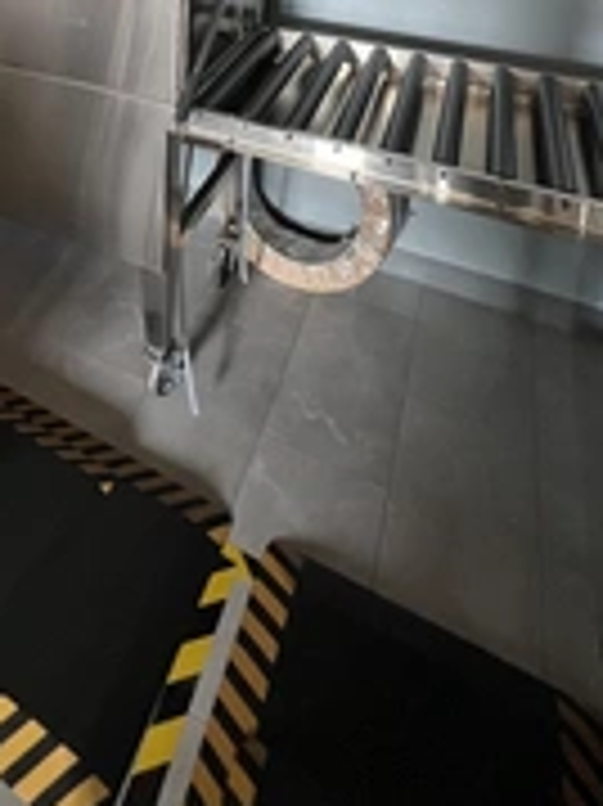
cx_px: 94
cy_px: -77
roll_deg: +0.8
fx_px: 674
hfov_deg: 45.0
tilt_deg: -11.4
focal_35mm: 29
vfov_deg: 46.1
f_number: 1.8
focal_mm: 1.57
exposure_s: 1/60
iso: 320
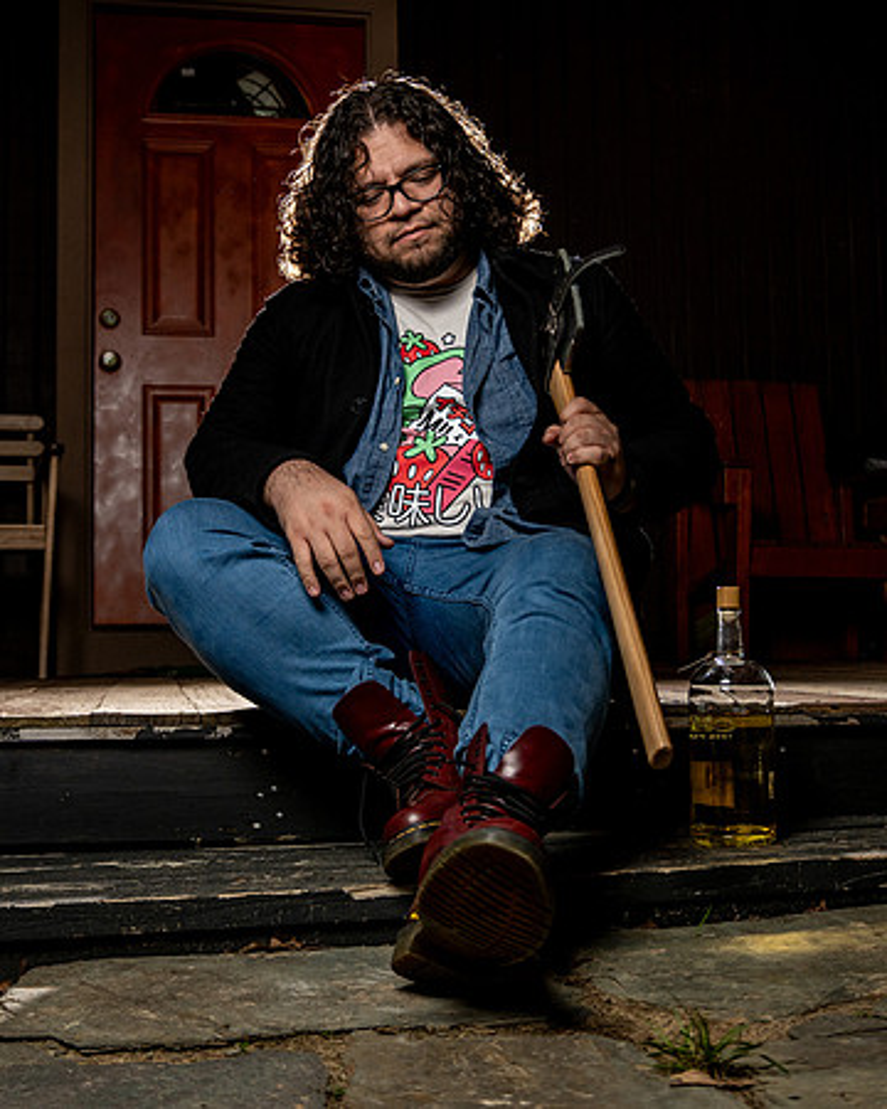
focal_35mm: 45
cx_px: 451
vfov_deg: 41.4
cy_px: 550
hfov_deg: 33.6
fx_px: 1467
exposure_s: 1/250
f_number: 4
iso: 500
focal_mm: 31
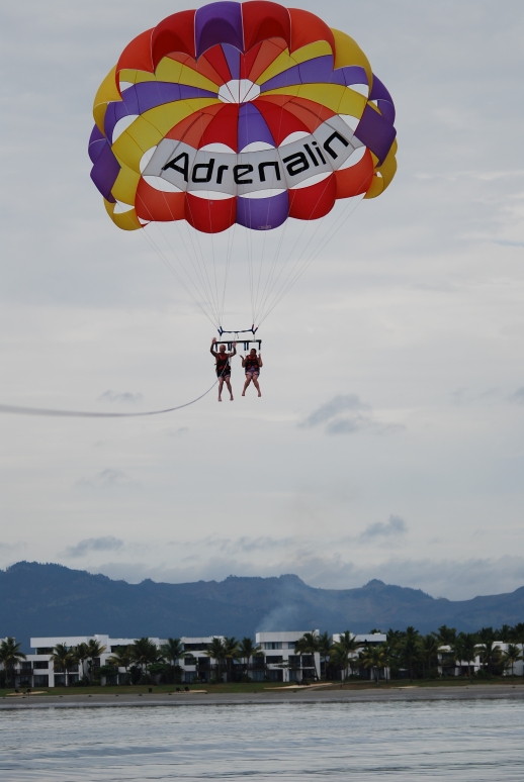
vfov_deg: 10.1
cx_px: 262
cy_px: 391
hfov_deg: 6.8
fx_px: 4409
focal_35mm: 202
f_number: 4.8
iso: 100
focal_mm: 135
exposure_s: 1/1000
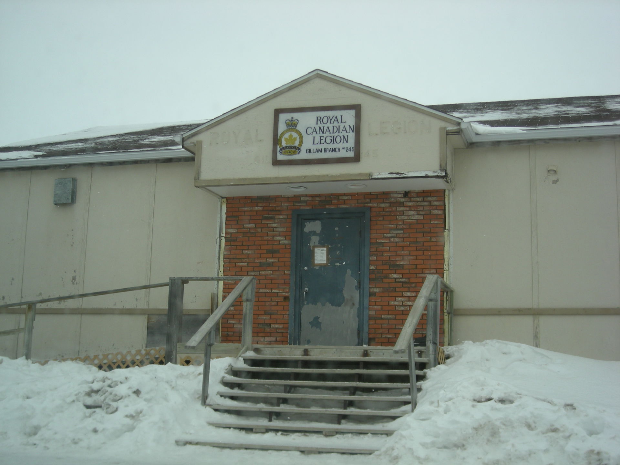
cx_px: 310
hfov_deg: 38.9
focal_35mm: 49
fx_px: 878
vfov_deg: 29.7
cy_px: 232
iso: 50
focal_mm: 7.9
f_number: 3.2
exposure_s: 1/438
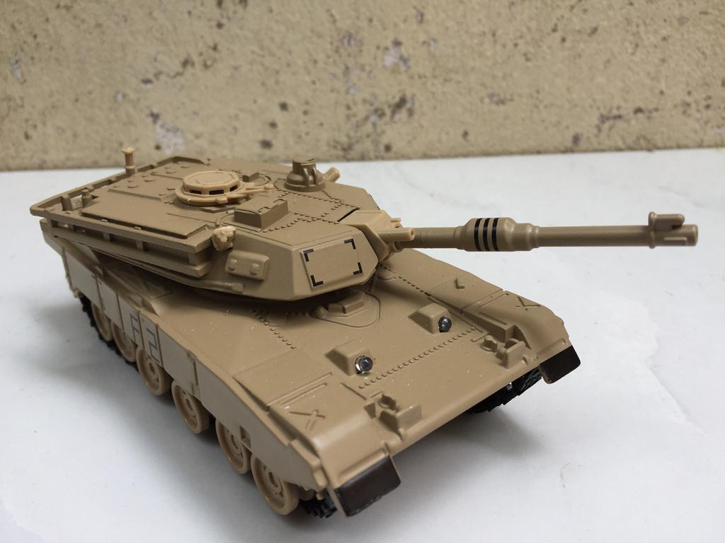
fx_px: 607
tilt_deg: -26.6
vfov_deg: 48.2
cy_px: 272
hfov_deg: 61.7
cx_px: 362
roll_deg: -1.5
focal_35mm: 29
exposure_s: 1/384
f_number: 2.2
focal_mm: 4.15
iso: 32
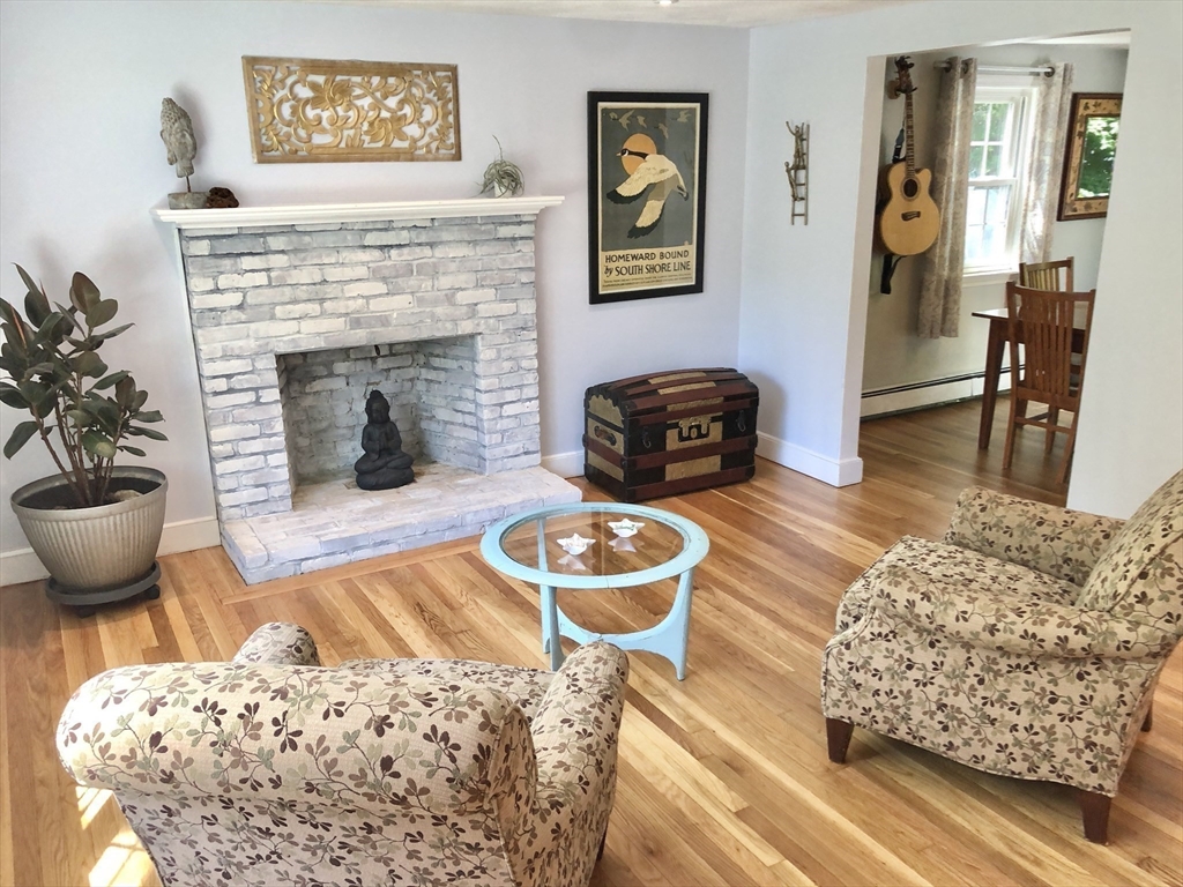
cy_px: 444
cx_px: 592
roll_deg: +1.4
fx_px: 957
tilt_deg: -18.2
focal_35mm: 28
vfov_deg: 49.7
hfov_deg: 63.4
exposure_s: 1/30
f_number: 1.8
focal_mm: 4
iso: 32
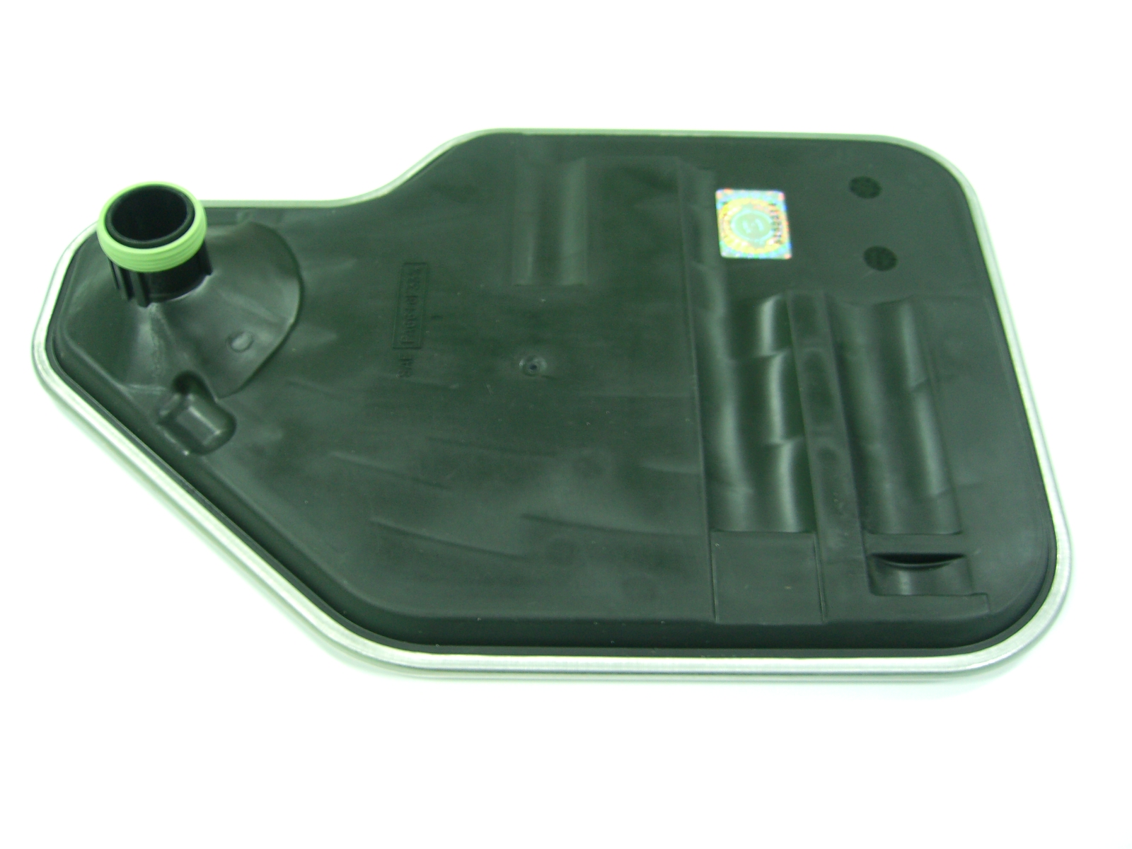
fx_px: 1243
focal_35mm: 38
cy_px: 424
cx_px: 566
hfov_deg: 49.0
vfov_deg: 37.7
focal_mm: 7.9
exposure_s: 1/8
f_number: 2.8
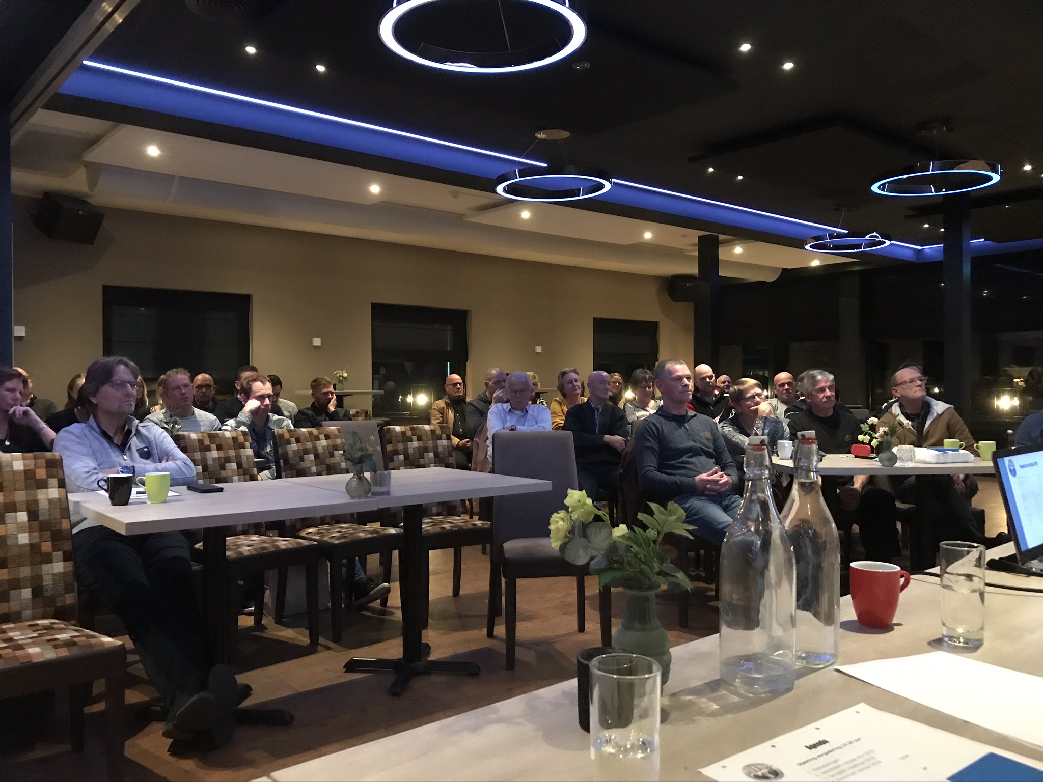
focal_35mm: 28
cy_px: 391
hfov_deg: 63.4
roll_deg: -0.6
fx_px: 844
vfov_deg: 49.7
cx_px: 522
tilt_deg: +0.3
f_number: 1.8
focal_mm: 3.99
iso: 80
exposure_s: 1/4
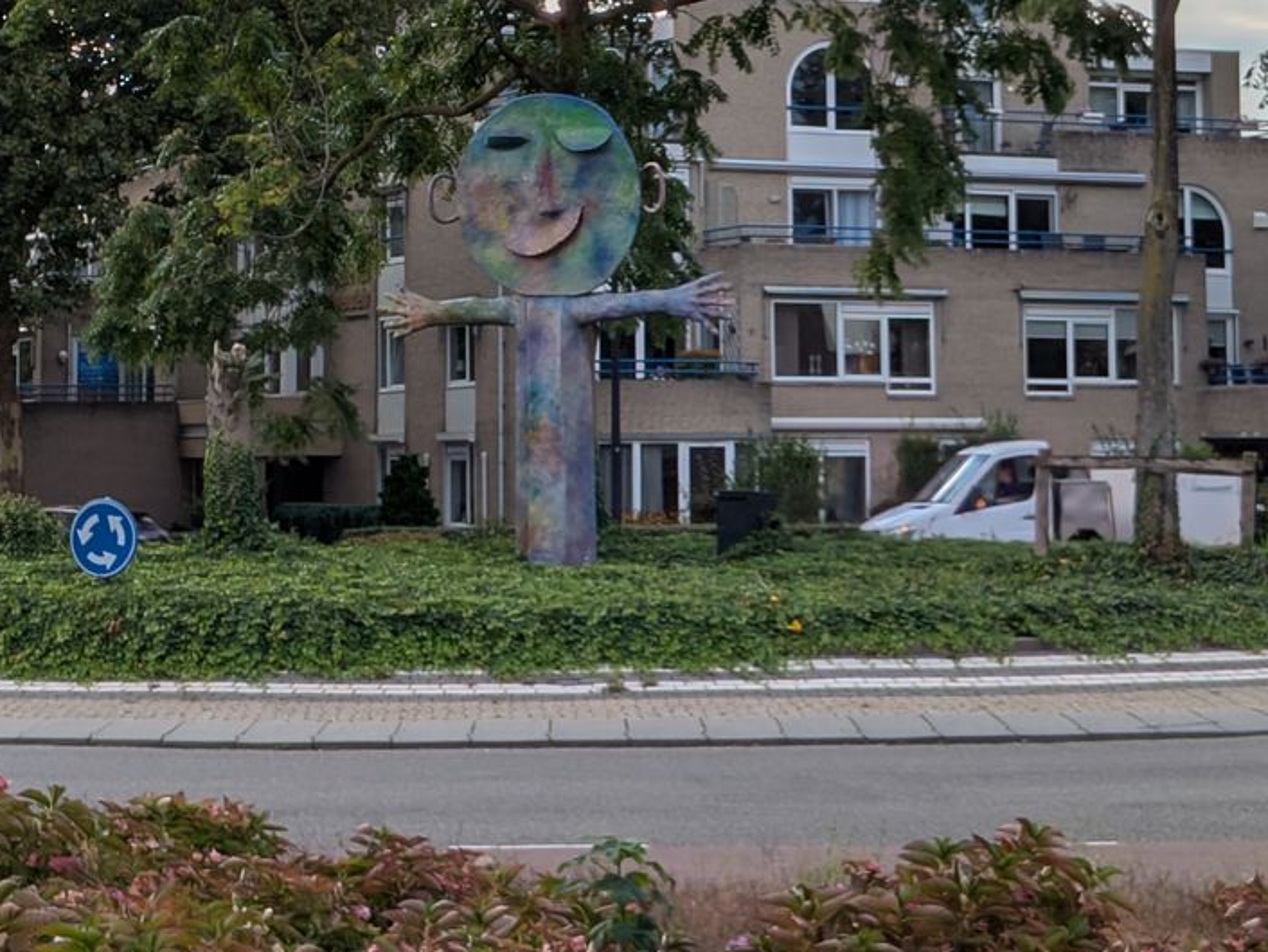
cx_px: 520
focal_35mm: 89
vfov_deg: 16.5
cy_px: 202
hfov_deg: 22.0
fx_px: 3261
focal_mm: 4.53
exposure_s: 1/5051
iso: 40
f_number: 1.7
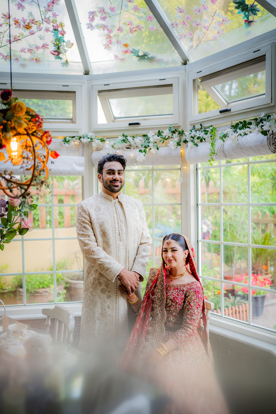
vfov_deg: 54.4
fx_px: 402
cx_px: 138
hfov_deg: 37.9
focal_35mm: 35
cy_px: 207
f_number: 1.4
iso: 100
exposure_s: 1/160
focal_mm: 35
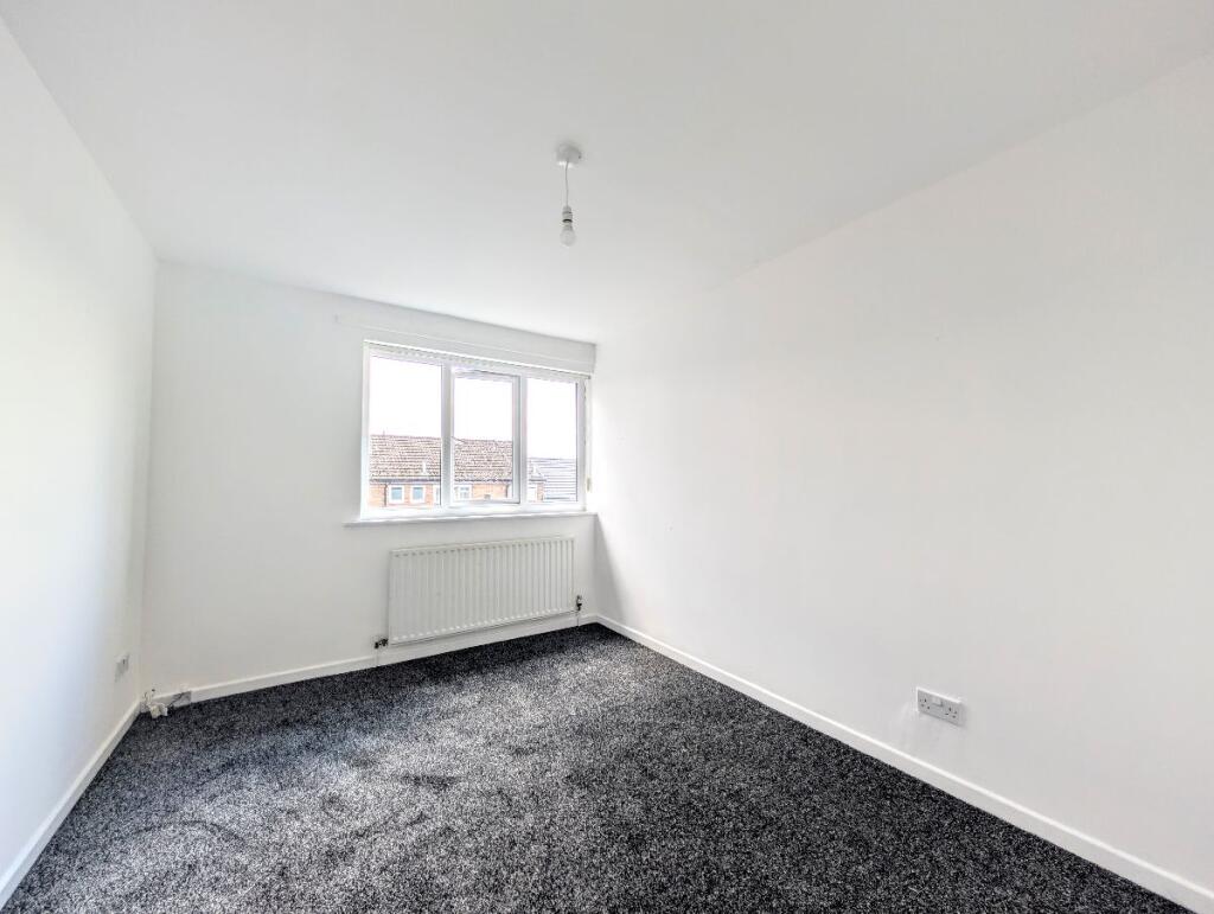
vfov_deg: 94.6
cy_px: 457
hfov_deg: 110.5
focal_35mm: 12
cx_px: 607
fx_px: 421
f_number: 1.7
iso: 55
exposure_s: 1/251
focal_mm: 2.02
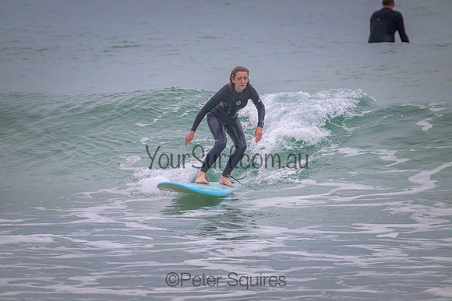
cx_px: 226
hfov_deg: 2.6
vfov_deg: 1.7
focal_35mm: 800
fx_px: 10046
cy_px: 150
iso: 7200
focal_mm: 800
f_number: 11
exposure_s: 1/1250
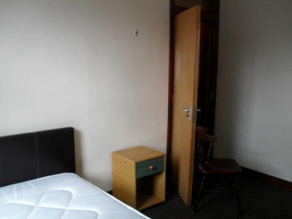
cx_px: 146
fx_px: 295
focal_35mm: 35
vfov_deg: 40.7
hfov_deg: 52.6
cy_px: 110
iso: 100
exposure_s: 1/45
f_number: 3.2
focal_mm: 6.3
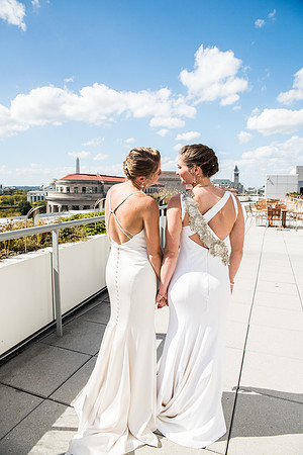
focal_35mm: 24
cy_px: 228
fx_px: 303
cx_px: 152
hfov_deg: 53.1
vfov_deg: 73.7
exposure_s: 1/2000
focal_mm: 24
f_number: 7.1
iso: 200
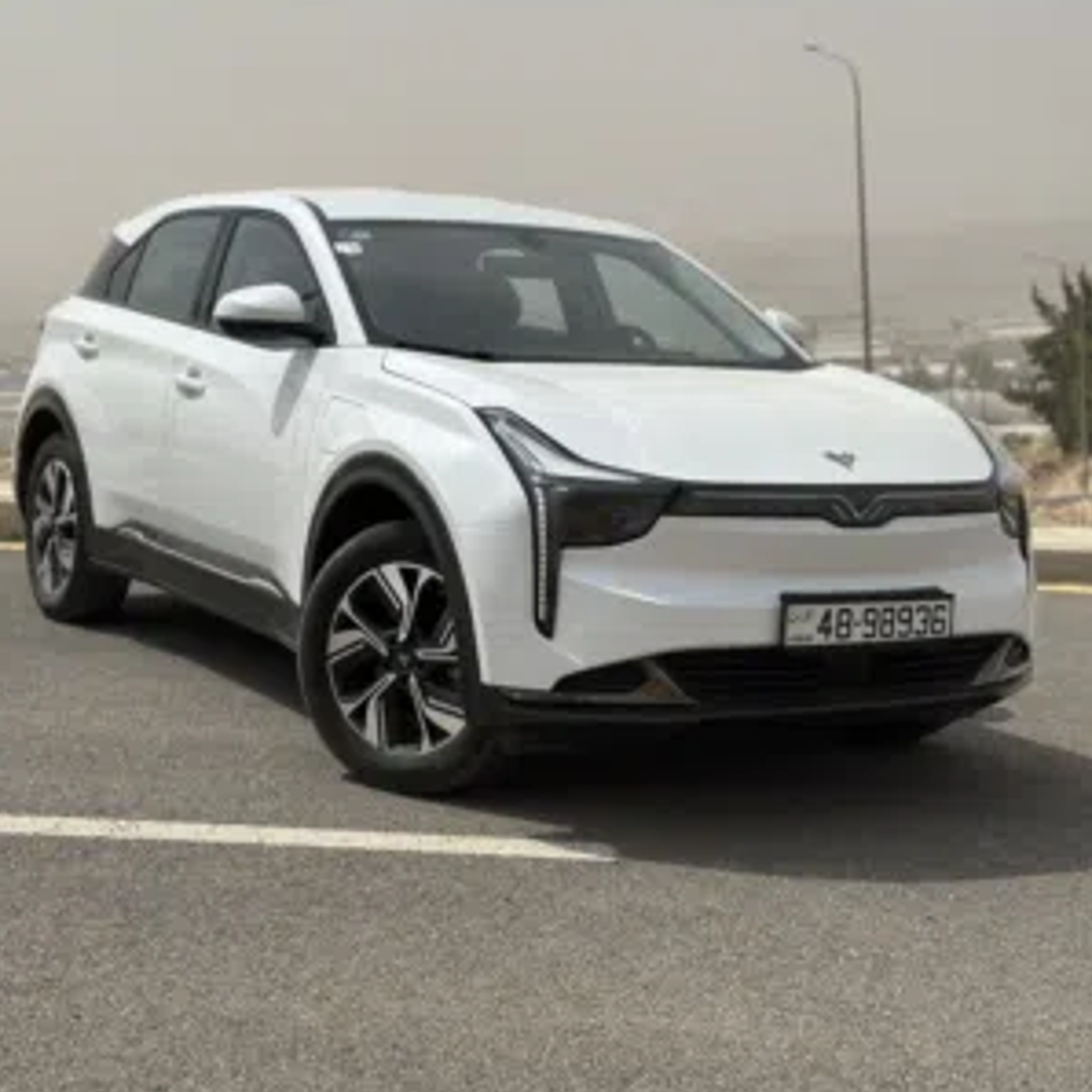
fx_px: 2034
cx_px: 546
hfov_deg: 30.0
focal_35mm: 57
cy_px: 564
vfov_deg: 30.0
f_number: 1.78
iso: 100
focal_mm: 6.86
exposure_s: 1/13699
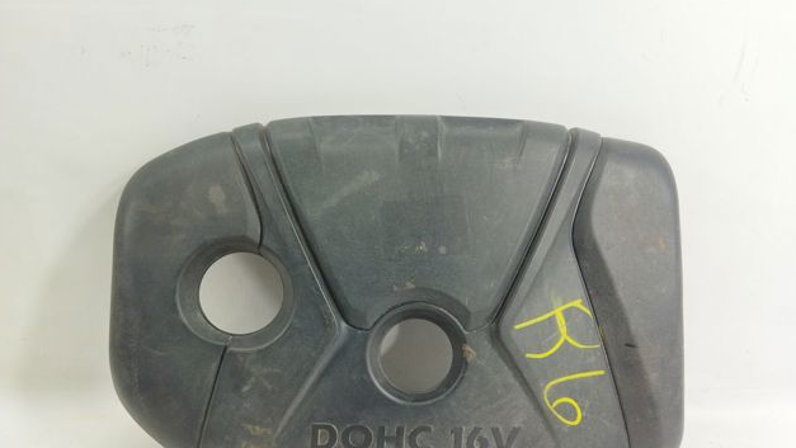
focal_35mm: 30
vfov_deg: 38.7
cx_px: 395
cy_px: 285
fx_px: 633
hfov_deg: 64.3
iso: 101
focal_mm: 4.71
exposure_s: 1/100
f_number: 1.79
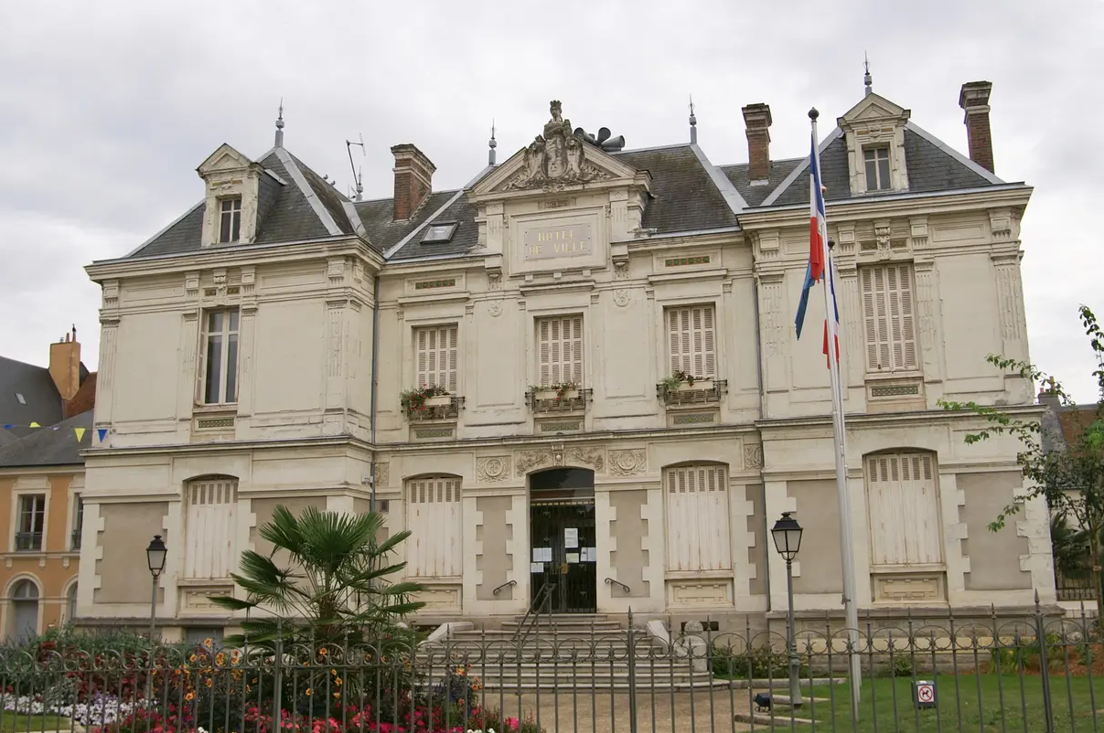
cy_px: 357
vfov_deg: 37.8
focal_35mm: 35
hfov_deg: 54.5
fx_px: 1072
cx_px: 555
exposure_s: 1/250
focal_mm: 22
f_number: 7.1
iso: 100
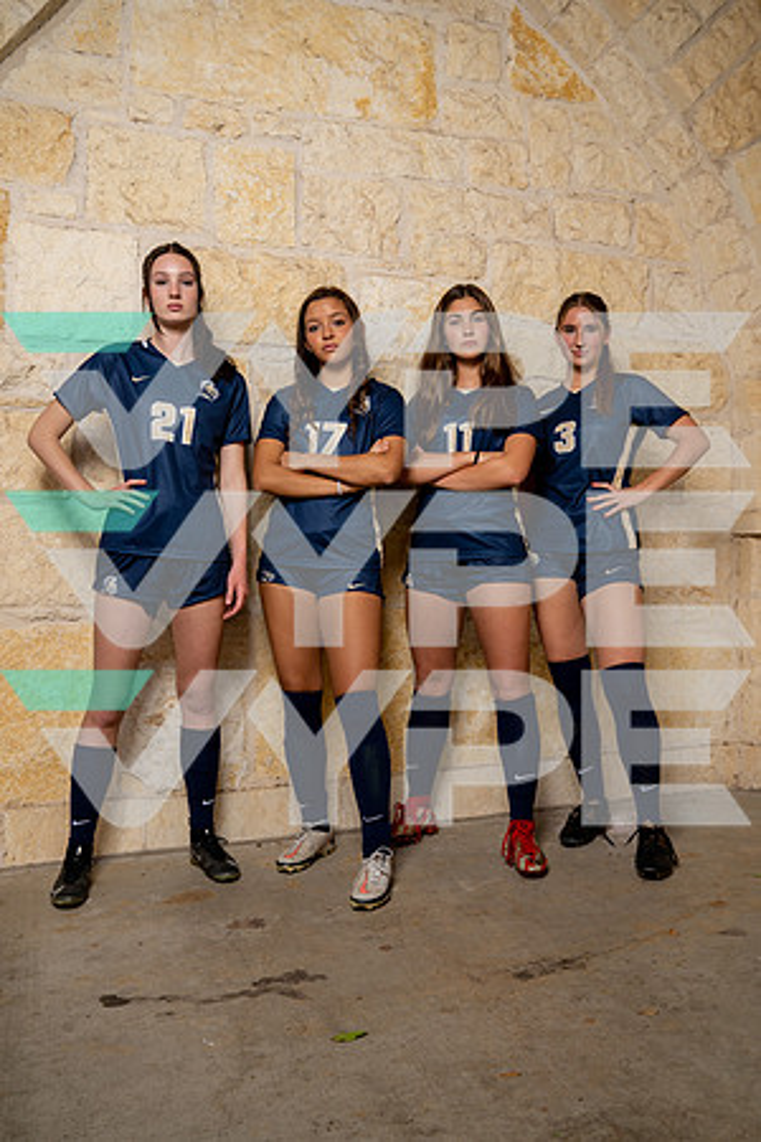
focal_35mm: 31
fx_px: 983
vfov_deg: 60.3
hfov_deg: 42.3
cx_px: 380
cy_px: 571
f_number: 5
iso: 100
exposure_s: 1/250
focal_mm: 31
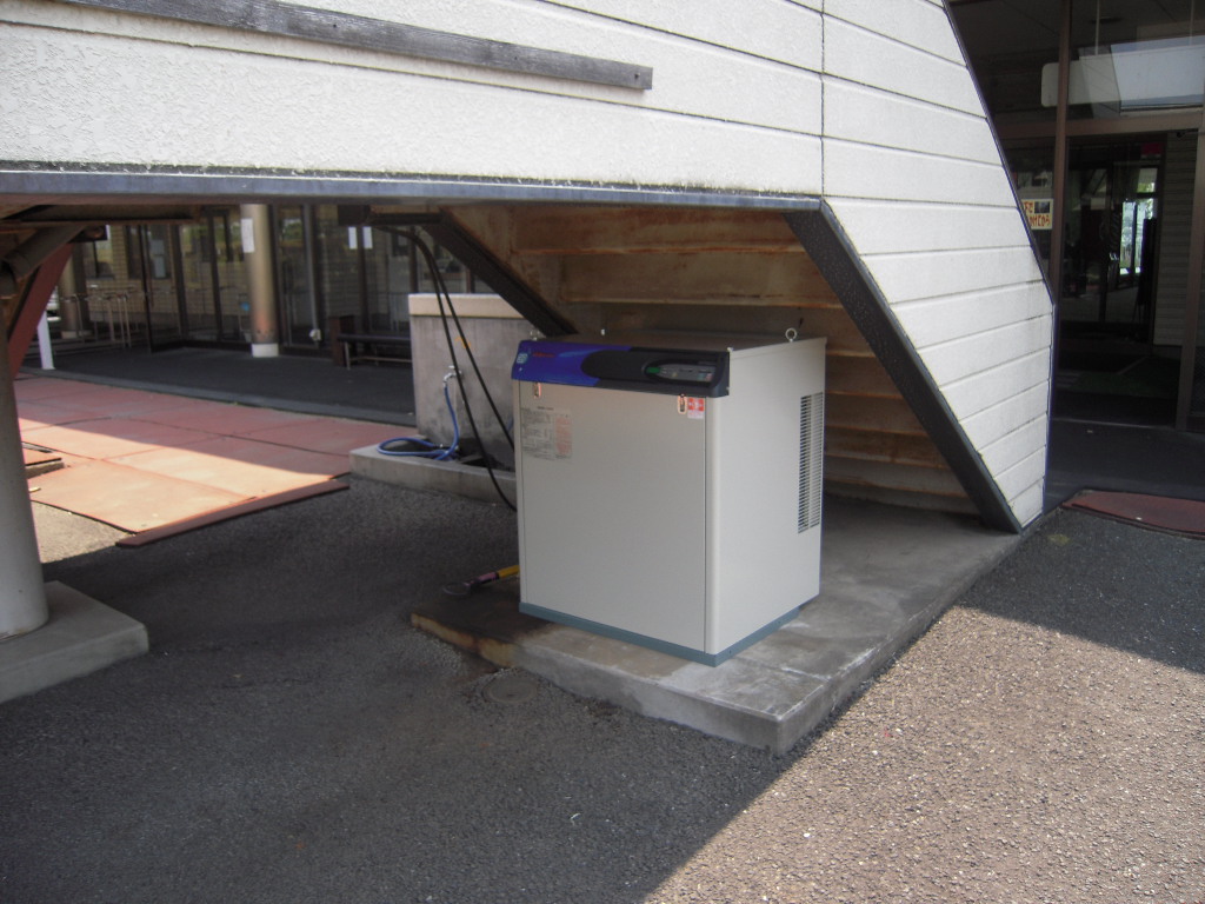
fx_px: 975
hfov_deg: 63.4
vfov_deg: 49.7
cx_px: 602
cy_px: 452
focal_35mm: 28
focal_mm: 5
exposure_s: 1/320
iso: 100
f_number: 2.7
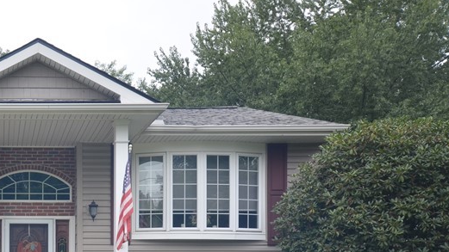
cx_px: -10
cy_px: 264
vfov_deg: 19.7
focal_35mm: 59
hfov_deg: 32.4
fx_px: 702
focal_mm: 18
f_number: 5.6
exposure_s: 1/125
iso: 200
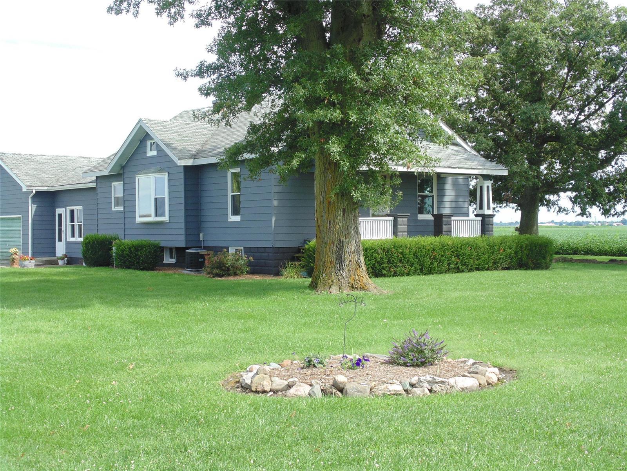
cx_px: 314
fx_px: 960
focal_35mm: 53
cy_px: 236
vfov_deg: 27.5
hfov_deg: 36.2
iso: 80
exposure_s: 1/250
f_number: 3.9
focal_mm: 9.5
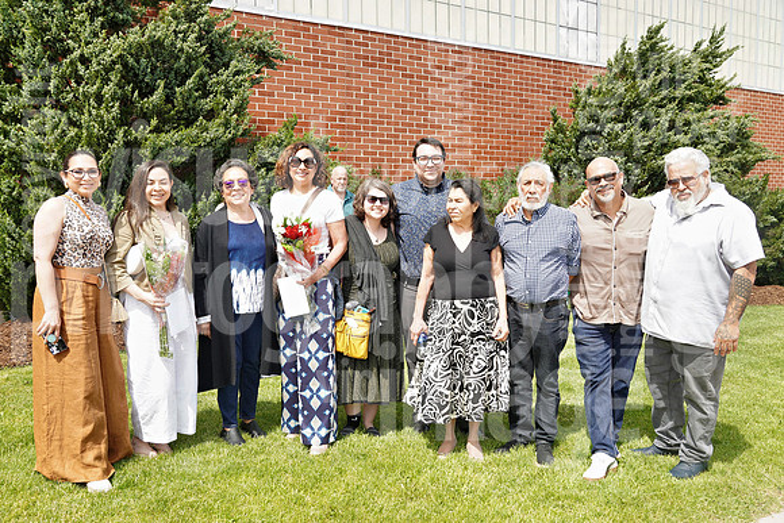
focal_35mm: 34
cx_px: 392
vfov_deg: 38.4
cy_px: 262
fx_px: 751
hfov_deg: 55.1
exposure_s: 1/100
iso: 160
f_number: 8
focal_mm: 23
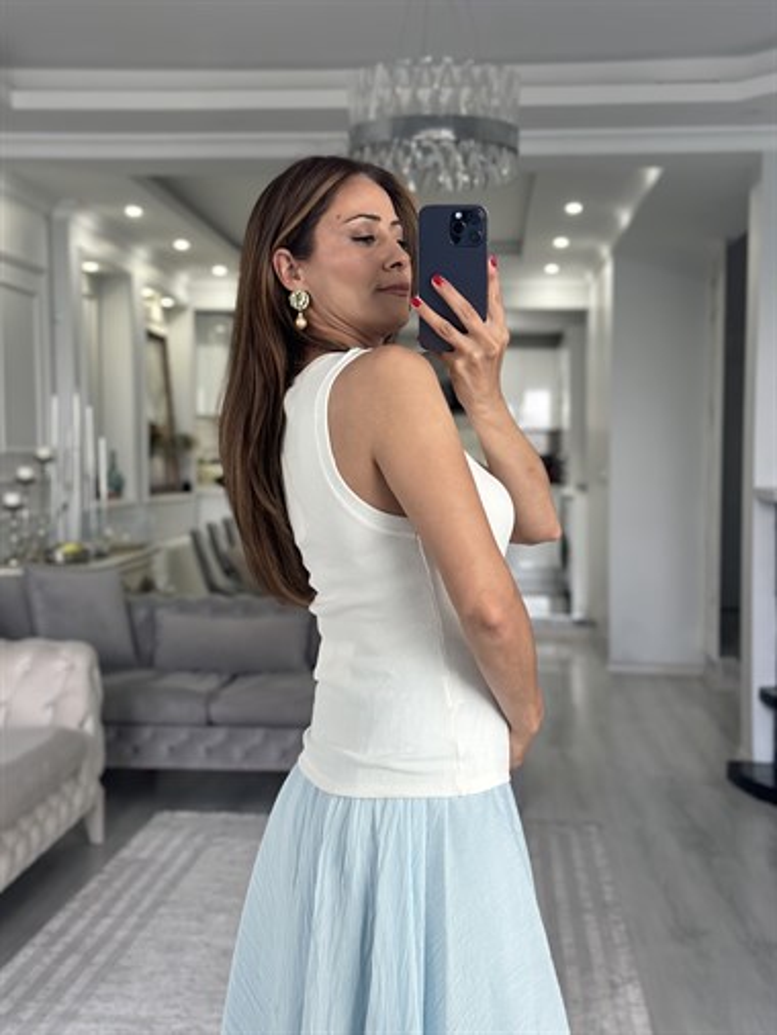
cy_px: 518
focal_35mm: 48
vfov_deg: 39.6
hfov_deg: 30.3
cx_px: 388
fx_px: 1435
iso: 200
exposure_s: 1/60
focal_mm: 6.86
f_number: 1.78
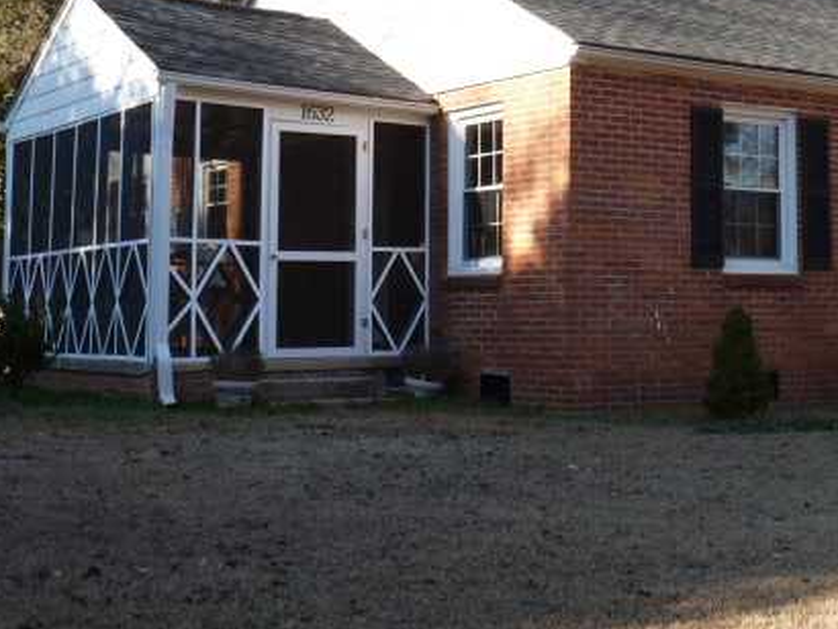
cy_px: 206
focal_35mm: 64
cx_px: 611
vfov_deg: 22.9
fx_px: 1550
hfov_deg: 29.8
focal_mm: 7.4
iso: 100
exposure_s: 1/200
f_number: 3.9
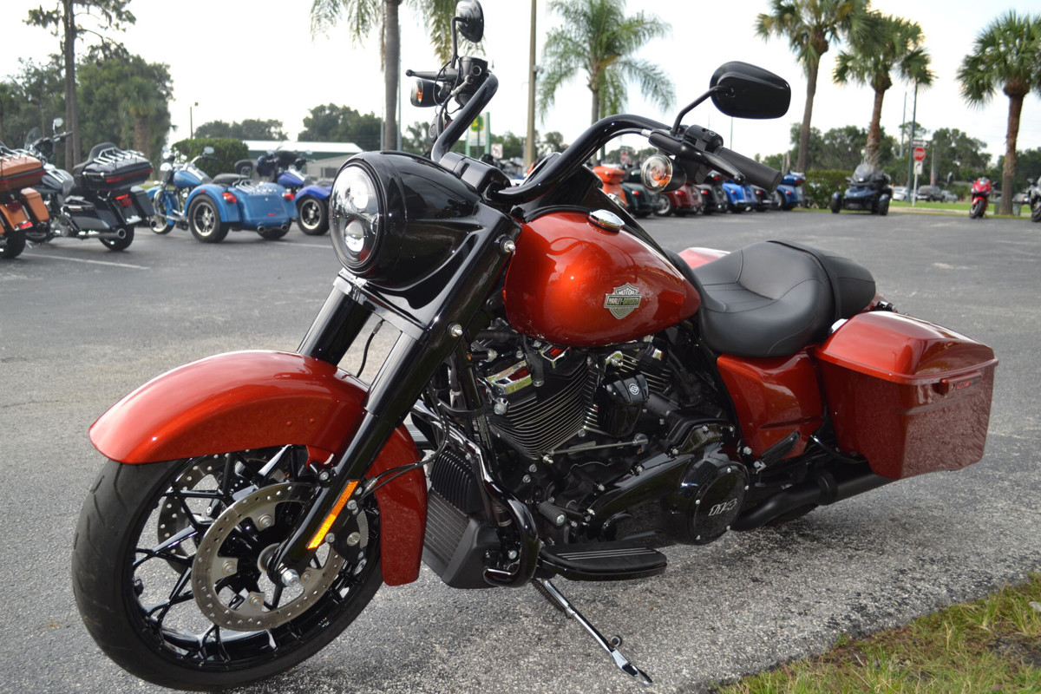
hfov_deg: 57.2
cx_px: 520
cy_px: 347
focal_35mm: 33
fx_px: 954
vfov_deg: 40.0
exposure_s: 1/125
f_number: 4
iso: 125
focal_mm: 22
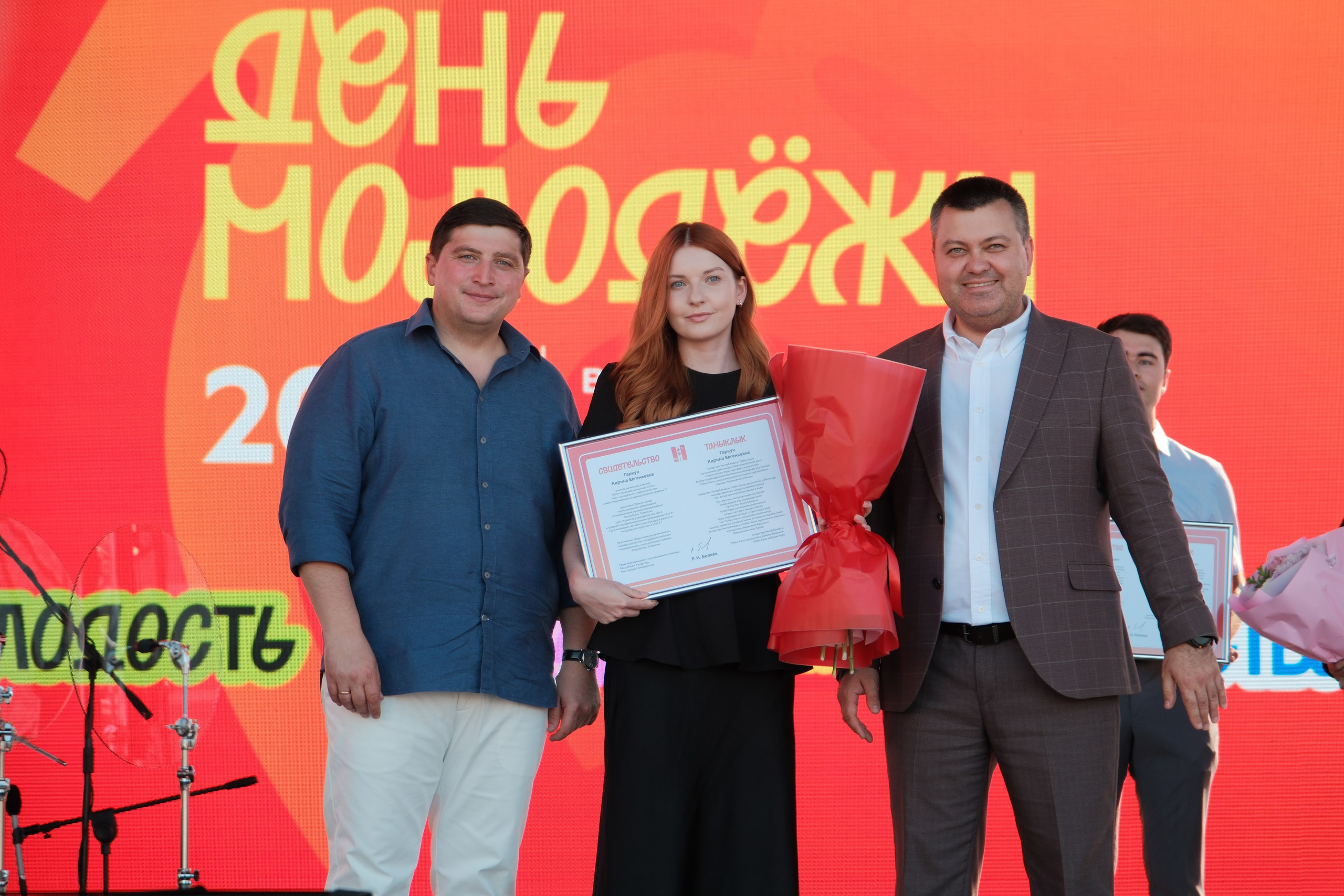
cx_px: 672
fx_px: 4480
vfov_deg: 11.4
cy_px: 448
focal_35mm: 120
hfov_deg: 17.1
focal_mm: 80
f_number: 4
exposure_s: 1/320
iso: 320
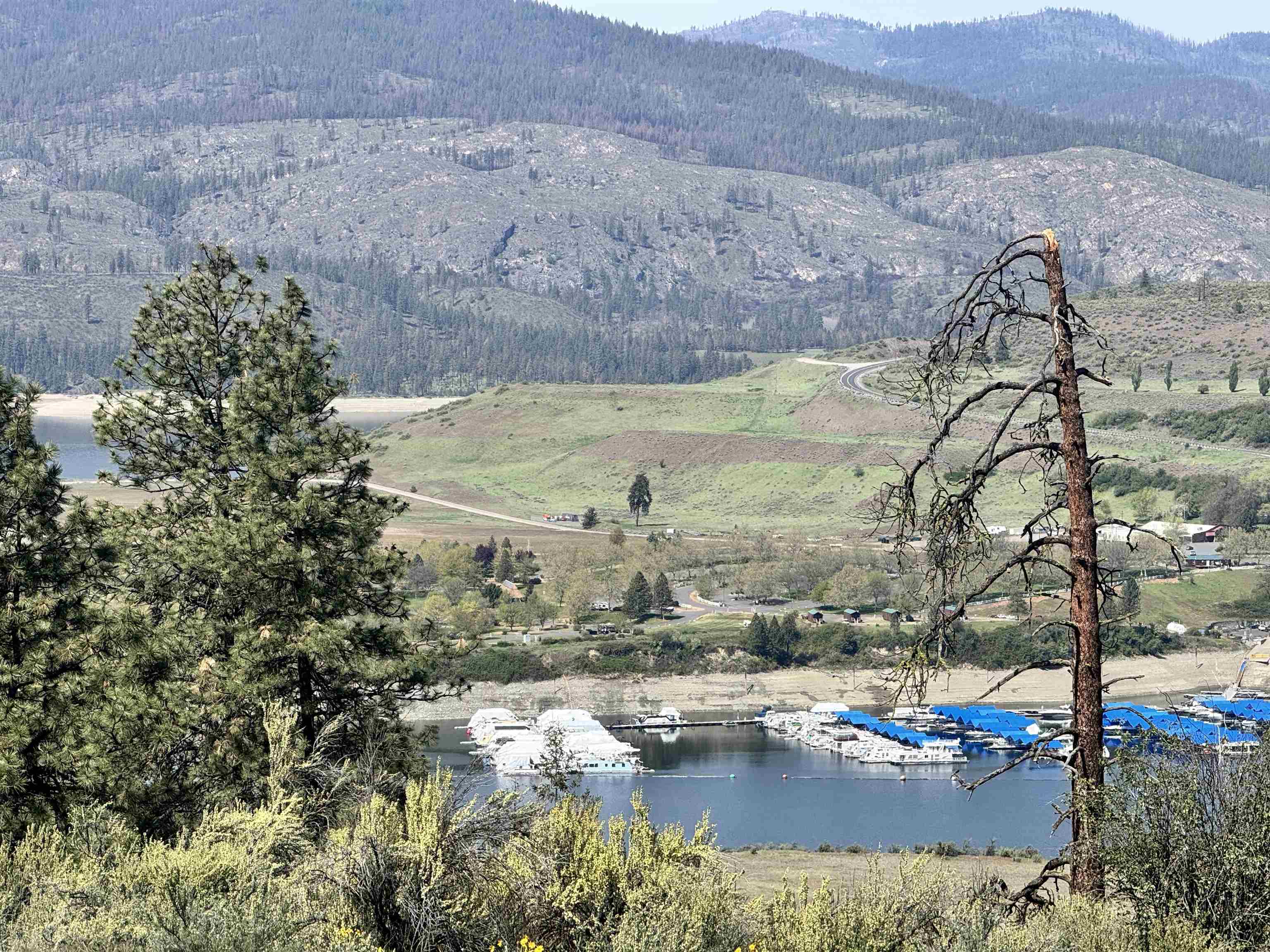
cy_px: 476
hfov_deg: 16.4
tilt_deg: -3.0
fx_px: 4403
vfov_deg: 12.3
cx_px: 635
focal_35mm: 120
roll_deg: -0.1
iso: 50
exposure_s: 1/1650
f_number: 2.8
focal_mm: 15.66
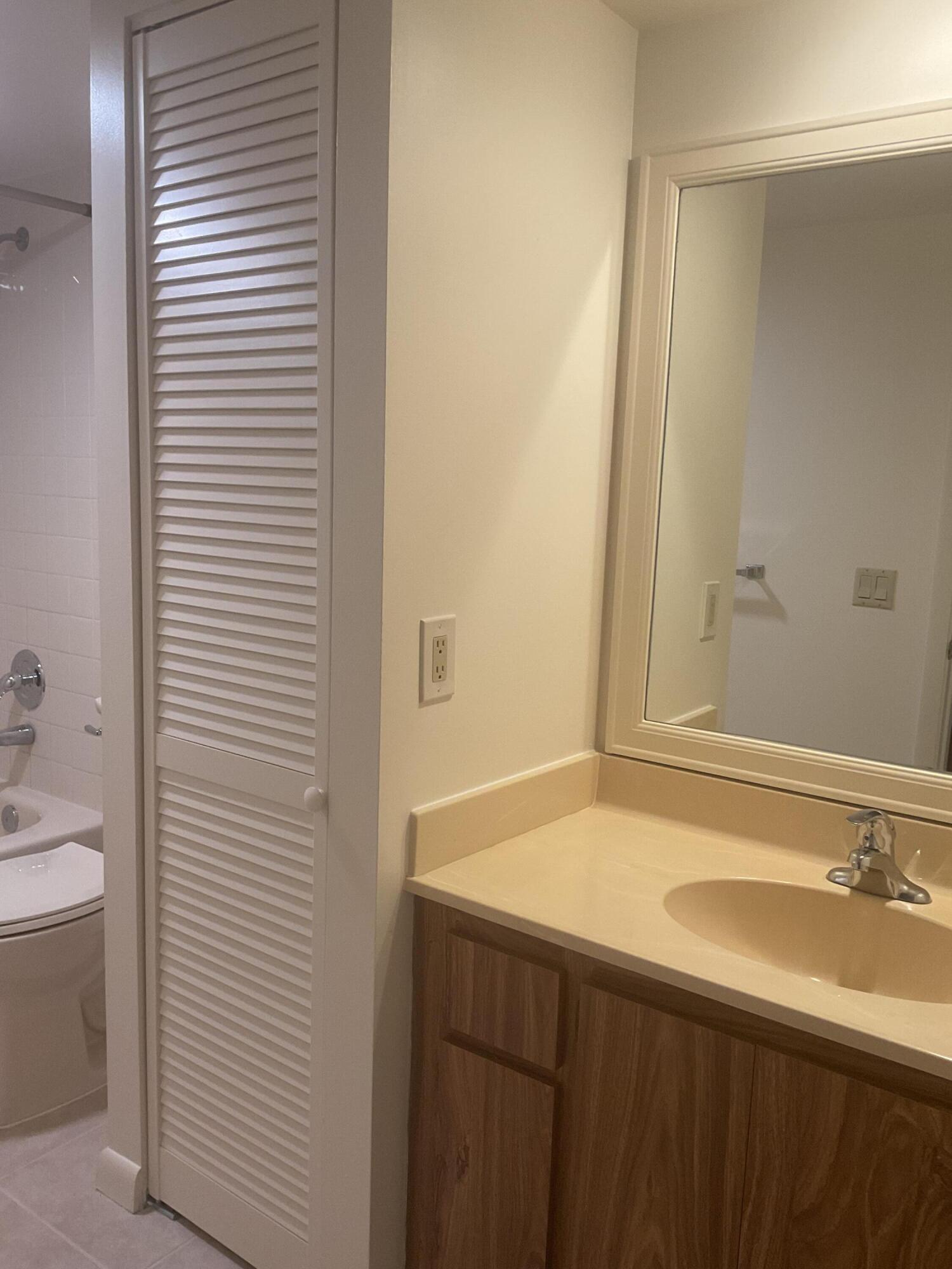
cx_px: 476
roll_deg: -3.1
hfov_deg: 48.2
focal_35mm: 29
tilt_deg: -6.6
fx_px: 1063
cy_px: 634
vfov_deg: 61.7
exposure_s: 1/60
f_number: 1.8
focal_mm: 3
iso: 64
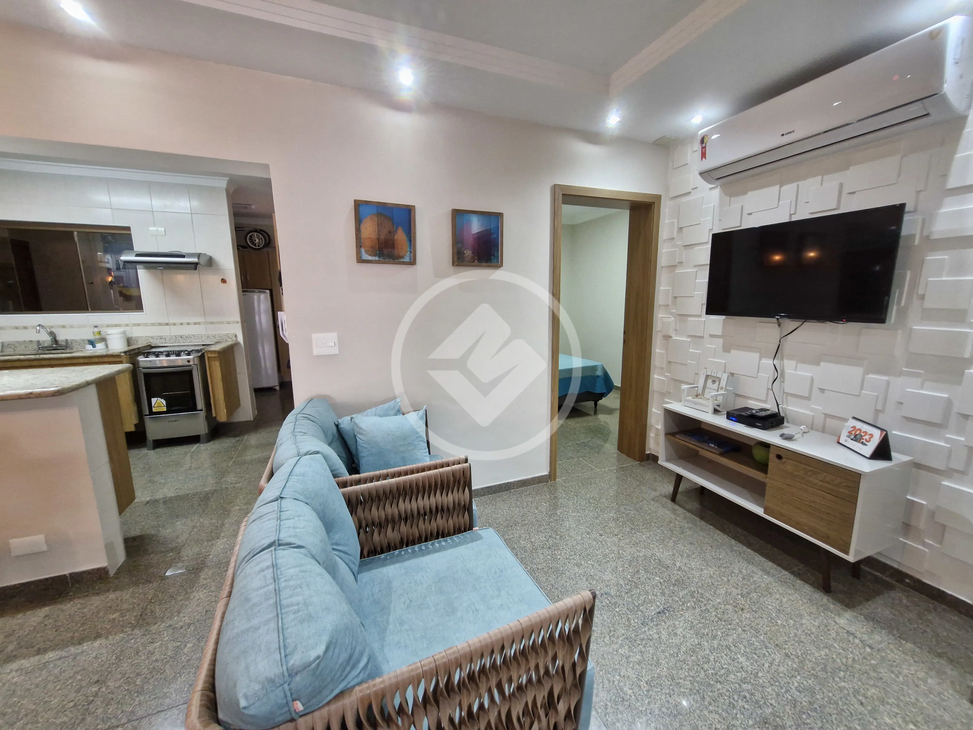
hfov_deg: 106.2
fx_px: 365
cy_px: 365
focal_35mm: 13
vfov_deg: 89.9
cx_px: 486
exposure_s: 1/60
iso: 400
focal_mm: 1.74
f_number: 2.2
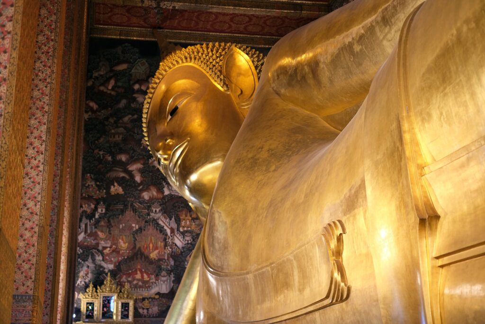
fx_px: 714
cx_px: 242
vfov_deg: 25.5
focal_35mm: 53
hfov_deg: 37.5
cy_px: 162
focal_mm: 35
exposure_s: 1/125
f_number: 2
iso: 320
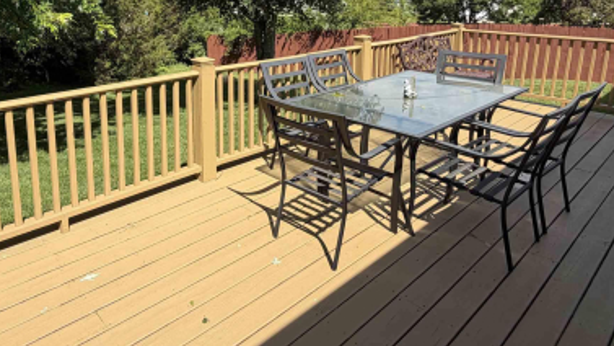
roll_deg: -1.8
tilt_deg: -11.9
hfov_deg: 69.0
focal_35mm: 27
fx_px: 440
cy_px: 73
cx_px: 239
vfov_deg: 41.2
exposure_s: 1/770
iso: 32
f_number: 2.2
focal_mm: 2.22
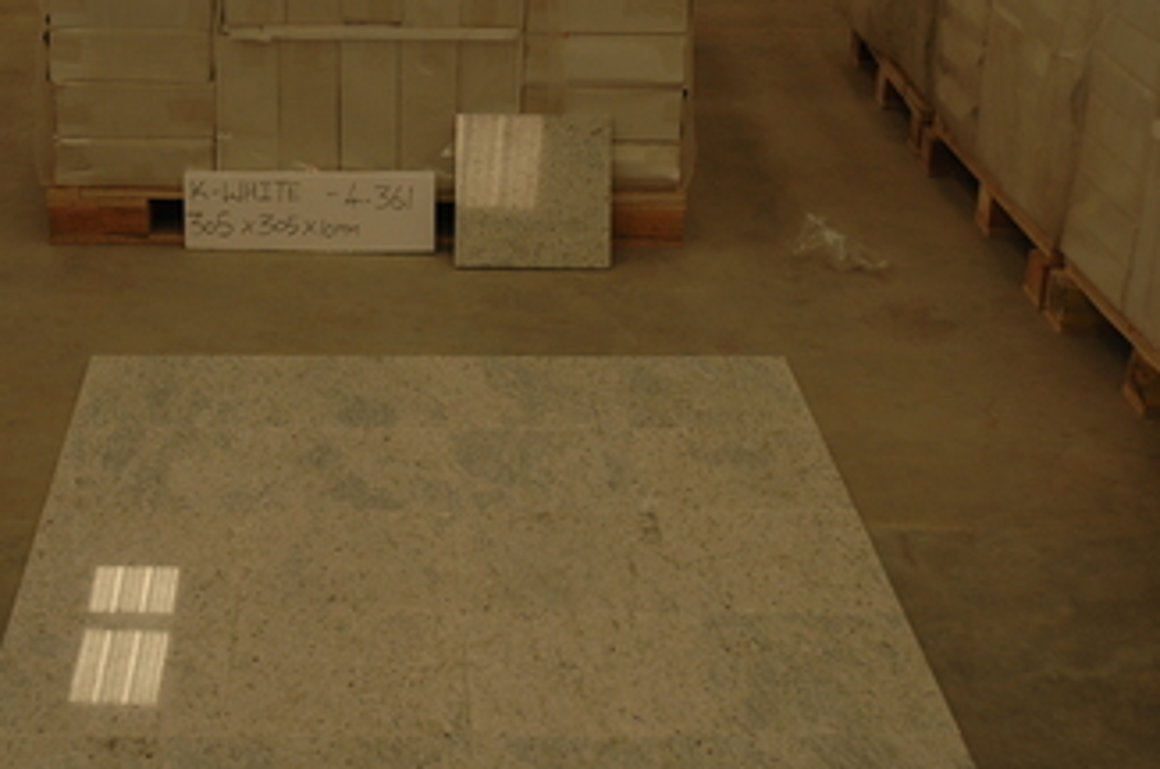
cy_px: 384
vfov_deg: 20.3
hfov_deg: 30.1
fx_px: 2147
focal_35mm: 67
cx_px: 406
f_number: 4
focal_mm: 29
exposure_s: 1/60
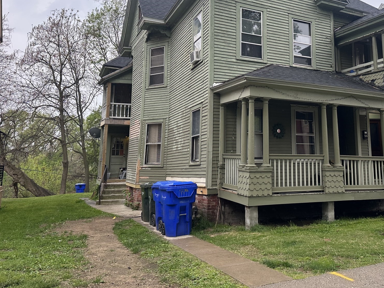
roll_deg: +0.2
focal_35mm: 33
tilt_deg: +11.2
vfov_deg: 42.4
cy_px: 96
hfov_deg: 54.1
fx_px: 366
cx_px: 261
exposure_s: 1/475
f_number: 1.78
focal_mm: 6.86
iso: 80
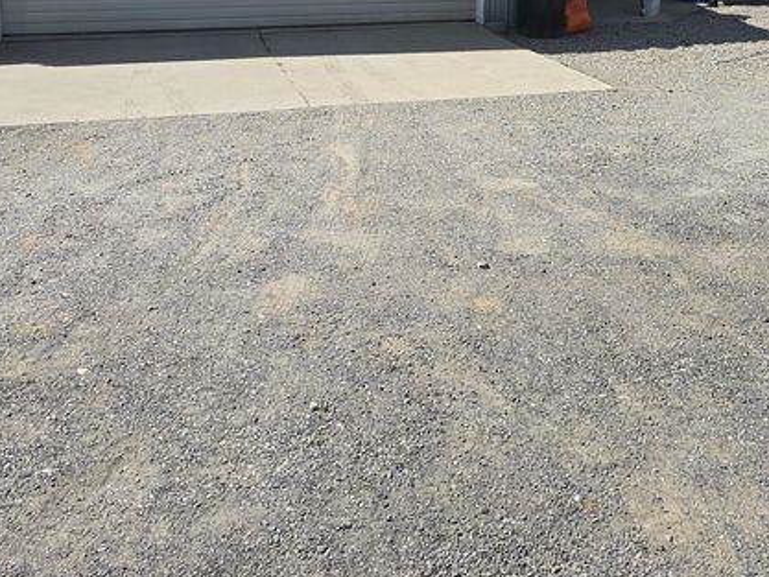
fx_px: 1044
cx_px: 534
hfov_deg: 39.8
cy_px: -6
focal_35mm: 47
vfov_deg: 28.9
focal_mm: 6.3
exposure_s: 1/912
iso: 12
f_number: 1.7
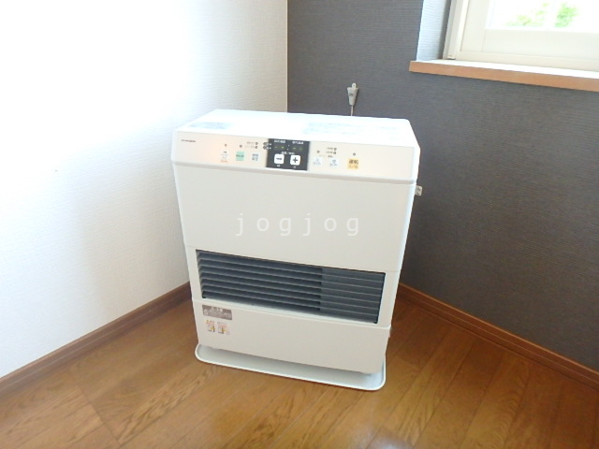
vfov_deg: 63.4
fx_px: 363
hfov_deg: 79.0
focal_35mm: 21
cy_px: 224
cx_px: 300
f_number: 3.5
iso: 800
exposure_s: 1/60
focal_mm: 3.7
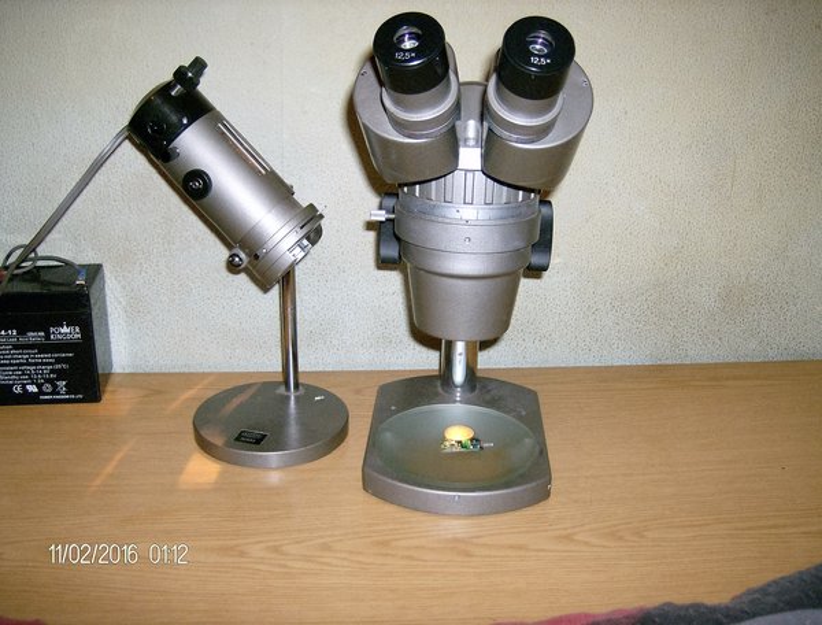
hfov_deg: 51.1
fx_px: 859
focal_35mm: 36
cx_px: 411
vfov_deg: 40.0
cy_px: 312
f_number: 2.8
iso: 200
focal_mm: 6
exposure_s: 1/60
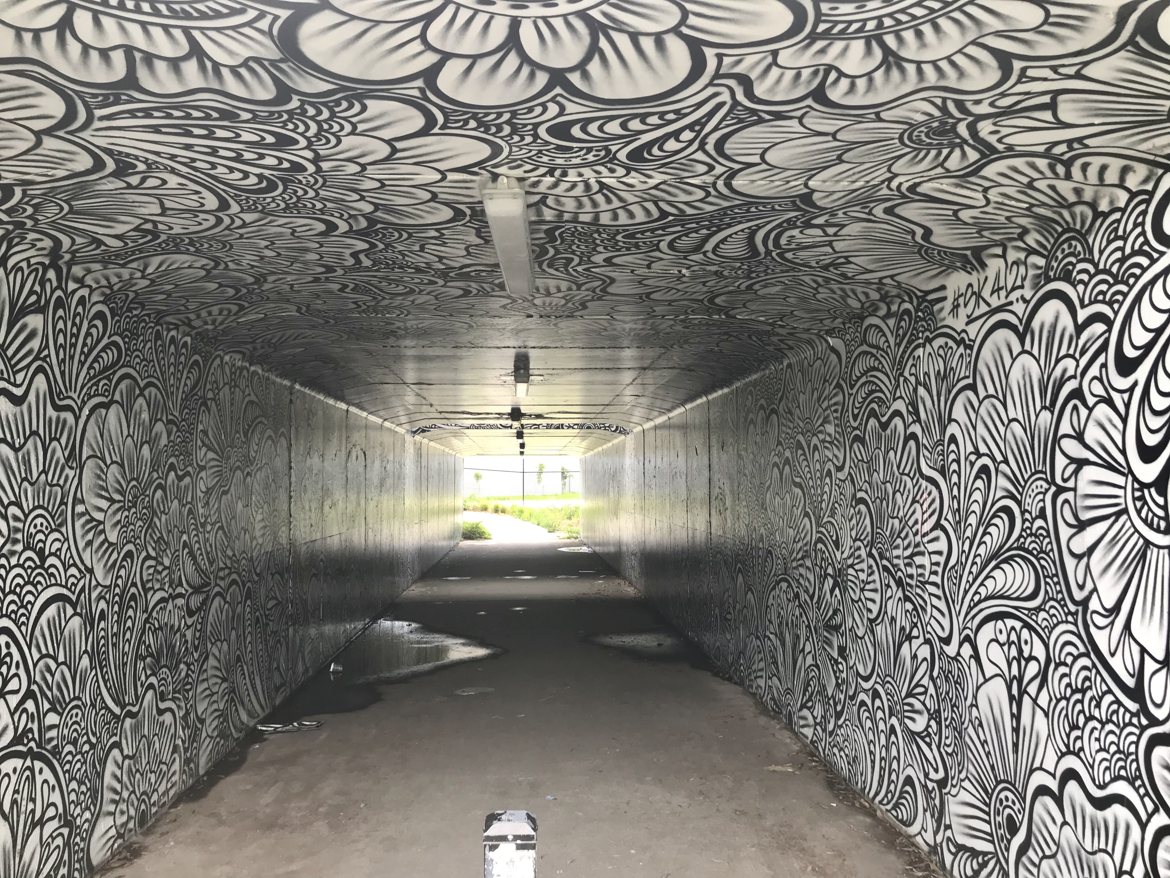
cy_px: 439
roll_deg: -0.5
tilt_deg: +3.2
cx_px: 585
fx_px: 946
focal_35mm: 28
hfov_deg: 63.4
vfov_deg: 49.7
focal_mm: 3.99
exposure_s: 1/100
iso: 25
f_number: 1.8
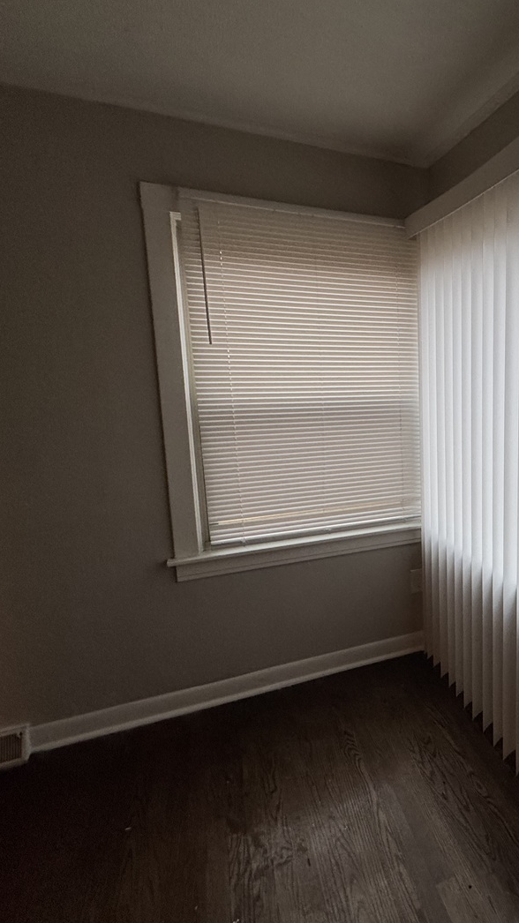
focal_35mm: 21
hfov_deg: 47.8
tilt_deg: -7.7
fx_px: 514
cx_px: 472
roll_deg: -0.4
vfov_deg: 83.8
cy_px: 454
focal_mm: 2.22
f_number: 2.2
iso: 320
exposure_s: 1/120
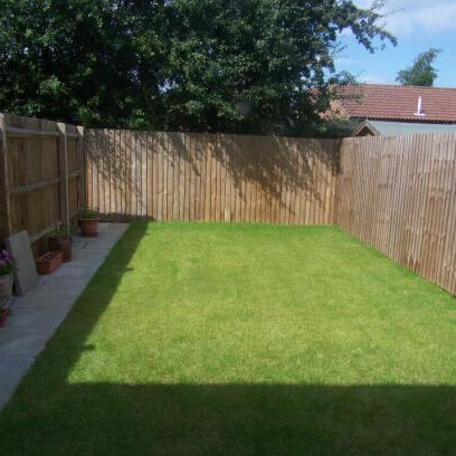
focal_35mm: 48
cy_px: 243
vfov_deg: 35.3
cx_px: 212
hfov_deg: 35.3
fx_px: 715
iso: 64
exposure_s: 1/400
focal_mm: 6.3
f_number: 4
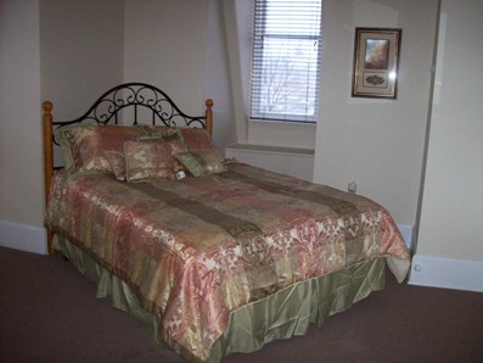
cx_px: 242
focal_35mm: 36
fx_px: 502
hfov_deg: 51.3
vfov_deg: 39.7
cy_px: 182
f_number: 2.7
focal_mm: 6
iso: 140
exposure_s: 1/64
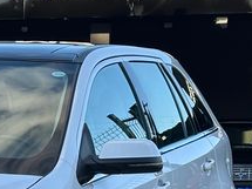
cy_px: 209
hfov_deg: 10.6
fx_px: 1317
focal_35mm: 181
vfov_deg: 8.1
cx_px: -122
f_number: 1.78
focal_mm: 6.86
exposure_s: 1/729
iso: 64
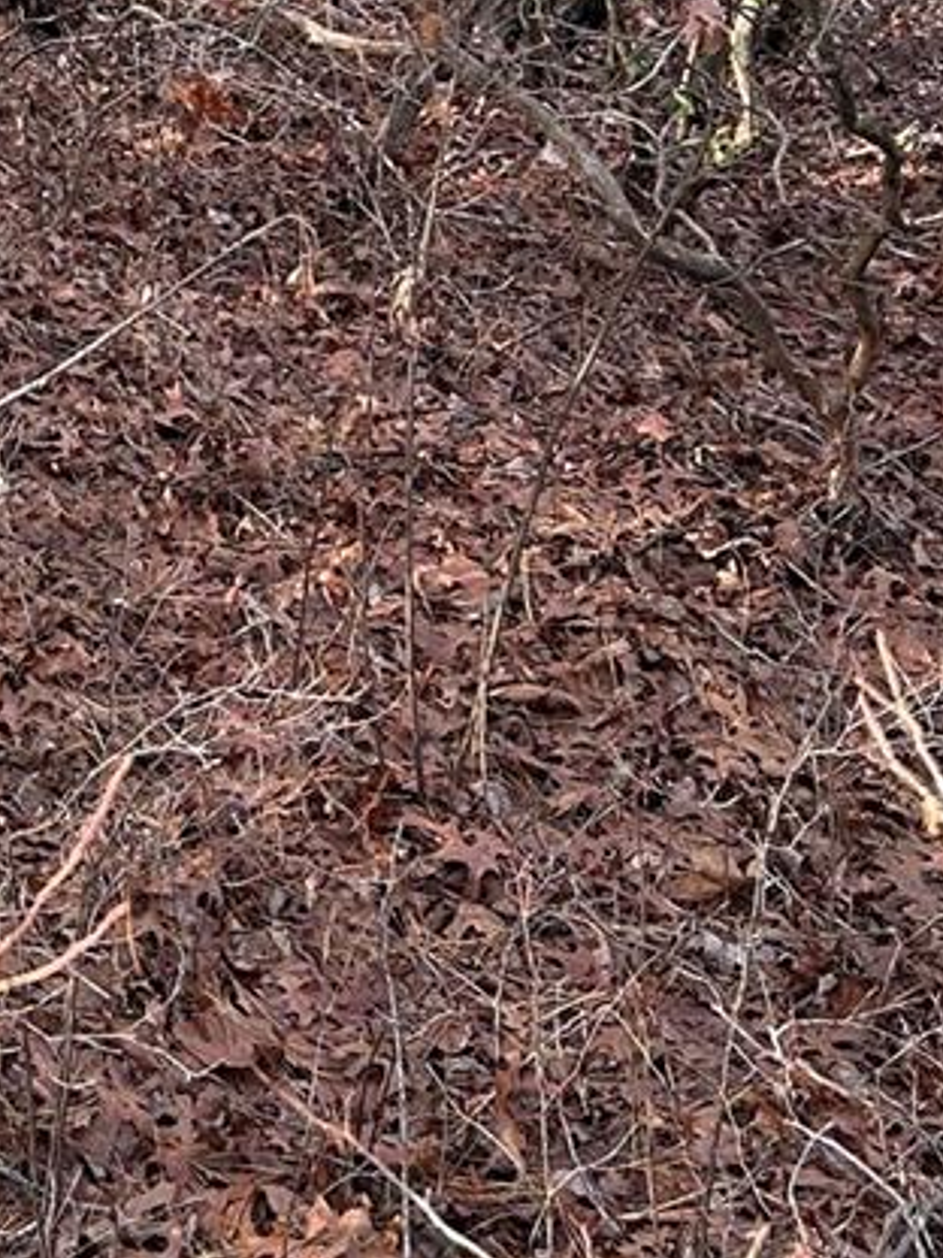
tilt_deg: -3.9
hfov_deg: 14.9
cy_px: -187
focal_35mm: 96
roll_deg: +6.0
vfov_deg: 19.4
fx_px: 3487
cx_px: -206
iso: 64
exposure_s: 1/165
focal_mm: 5.7
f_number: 1.5
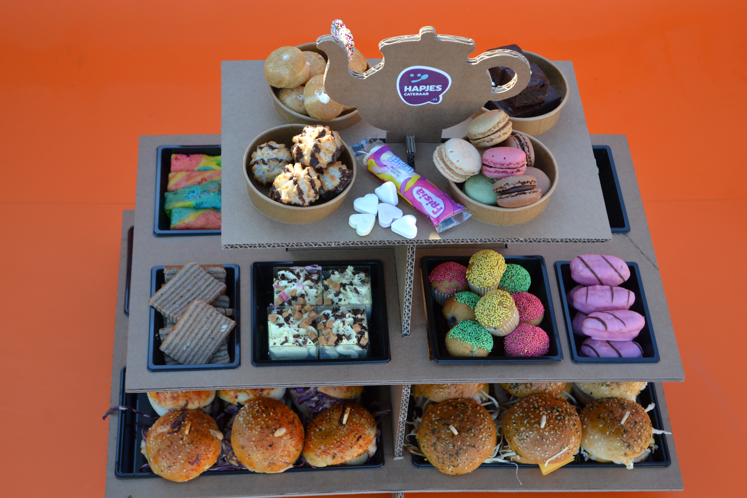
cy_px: 249
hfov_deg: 29.9
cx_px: 374
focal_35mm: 68
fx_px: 1401
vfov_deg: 20.2
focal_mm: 45
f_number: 5.6
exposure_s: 1/125
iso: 280
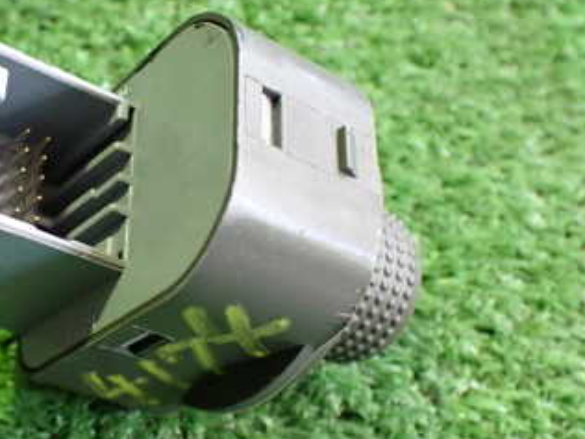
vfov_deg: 25.7
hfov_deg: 33.1
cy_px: 228
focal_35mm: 57
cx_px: 141
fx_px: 963
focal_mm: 5.4
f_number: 2.3
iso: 800
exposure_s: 1/50
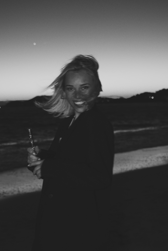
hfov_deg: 29.2
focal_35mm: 46
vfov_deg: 42.7
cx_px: 84
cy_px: 126
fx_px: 322
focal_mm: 30.7
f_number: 3.2
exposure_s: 1/25
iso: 800
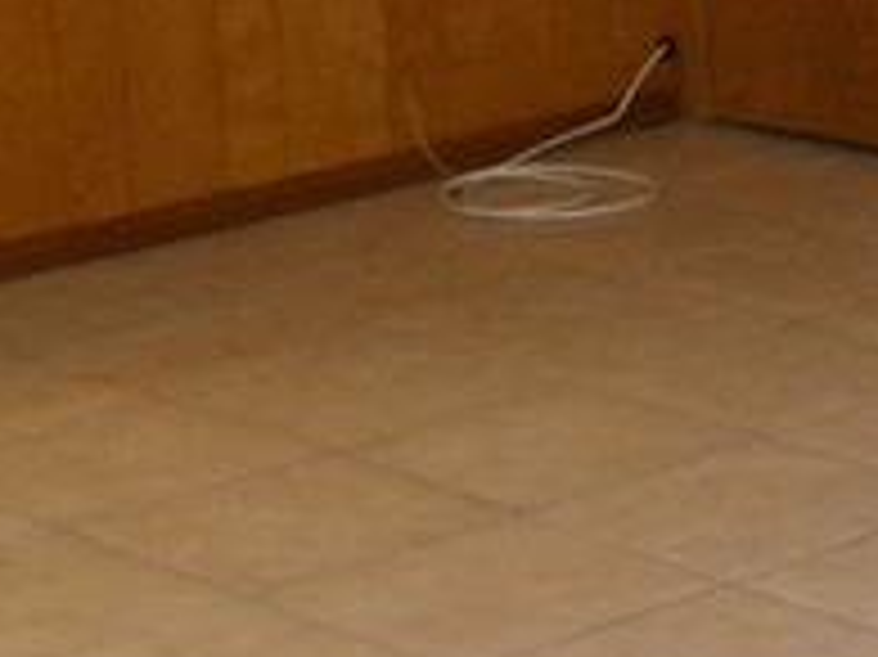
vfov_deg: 9.9
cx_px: 1148
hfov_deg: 13.0
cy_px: -148
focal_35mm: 147
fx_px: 3726
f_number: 3.9
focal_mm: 5.1
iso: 567
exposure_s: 1/34
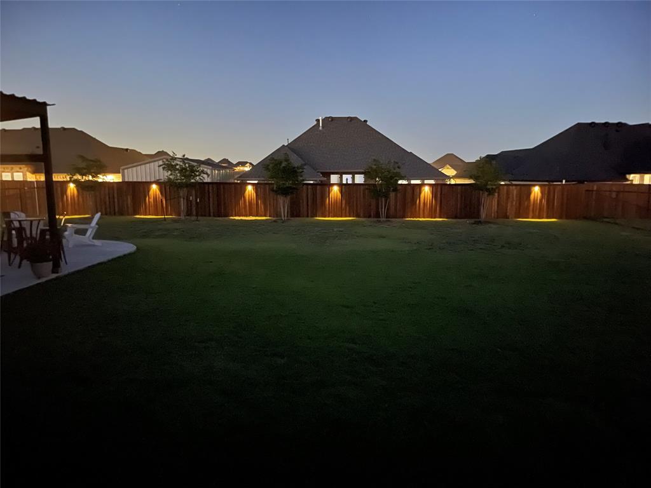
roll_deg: +0.1
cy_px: 244
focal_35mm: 25
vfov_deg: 54.9
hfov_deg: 69.4
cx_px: 326
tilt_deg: -9.3
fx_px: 470
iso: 3200
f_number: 1.6
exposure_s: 1/2
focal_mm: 5.1
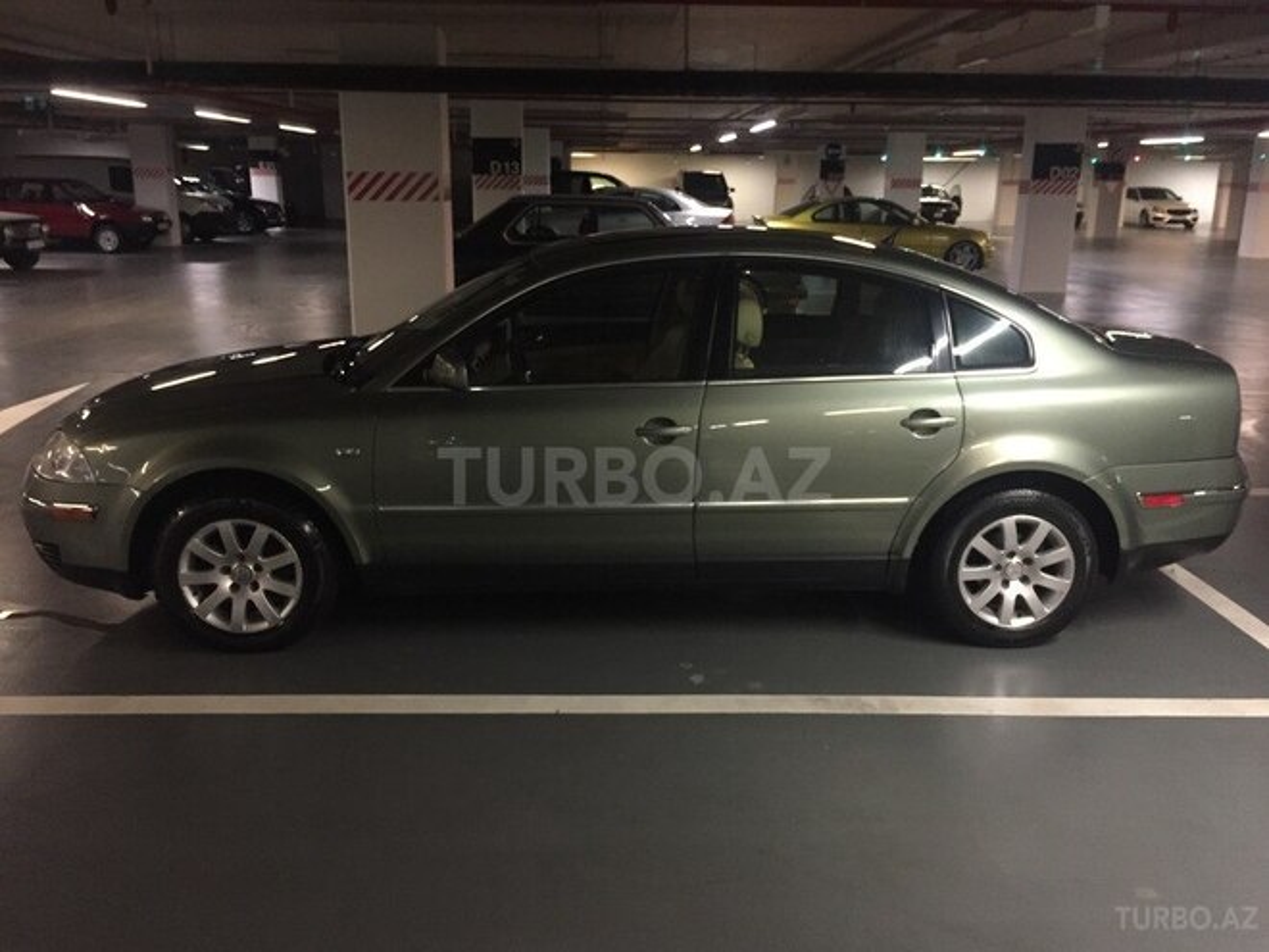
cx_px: 634
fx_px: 1063
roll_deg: -1.3
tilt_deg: -13.6
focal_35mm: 29
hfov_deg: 61.7
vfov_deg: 48.2
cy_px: 476
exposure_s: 1/20
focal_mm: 4.15
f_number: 2.2
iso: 250
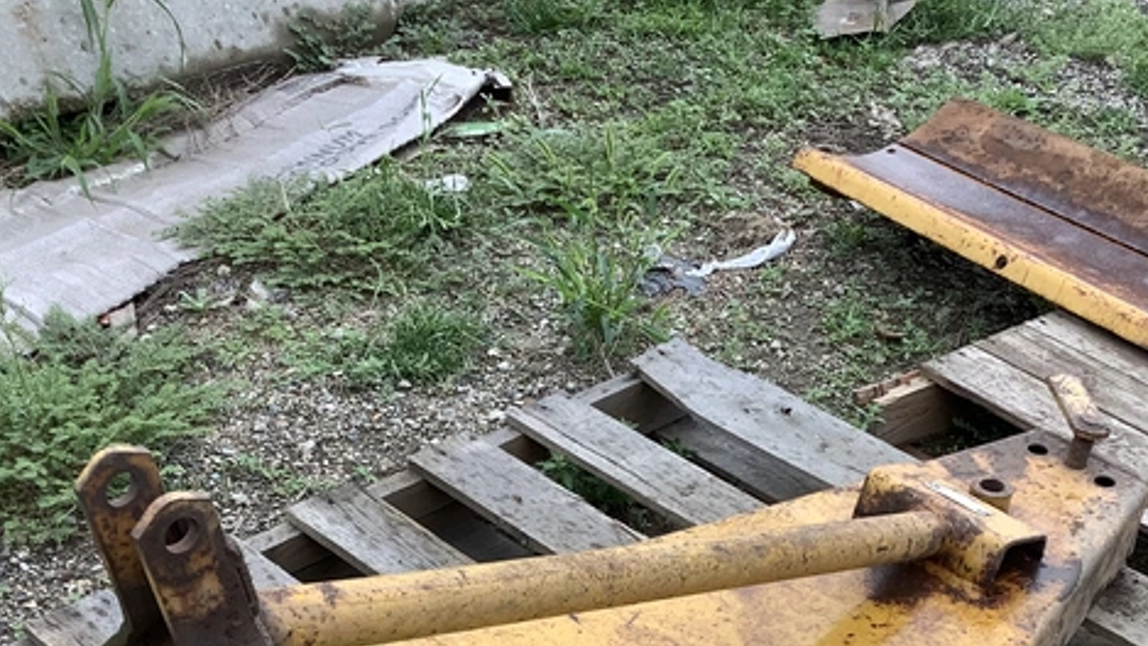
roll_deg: -2.9
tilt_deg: -38.4
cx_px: 636
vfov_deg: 21.3
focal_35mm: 54
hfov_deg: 38.4
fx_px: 1644
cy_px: 681
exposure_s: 1/120
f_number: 2.4
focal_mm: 3.3
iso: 25
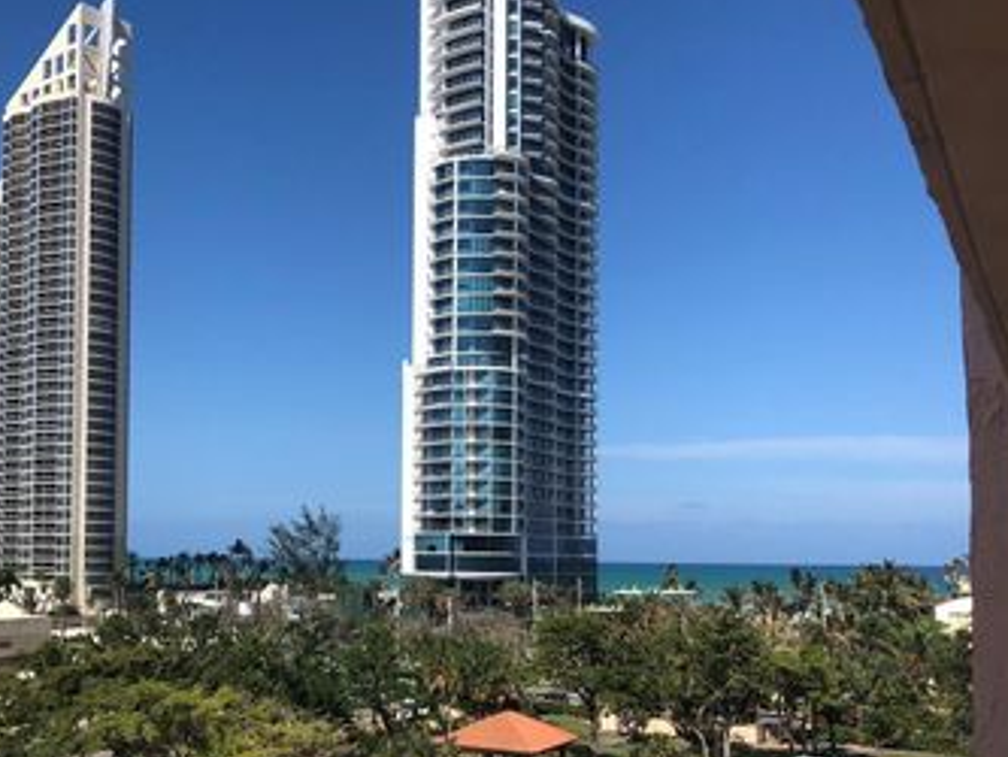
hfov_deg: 44.0
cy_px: 495
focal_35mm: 42
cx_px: 321
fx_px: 1223
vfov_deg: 34.1
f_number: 1.8
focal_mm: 4
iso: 25
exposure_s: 1/2558
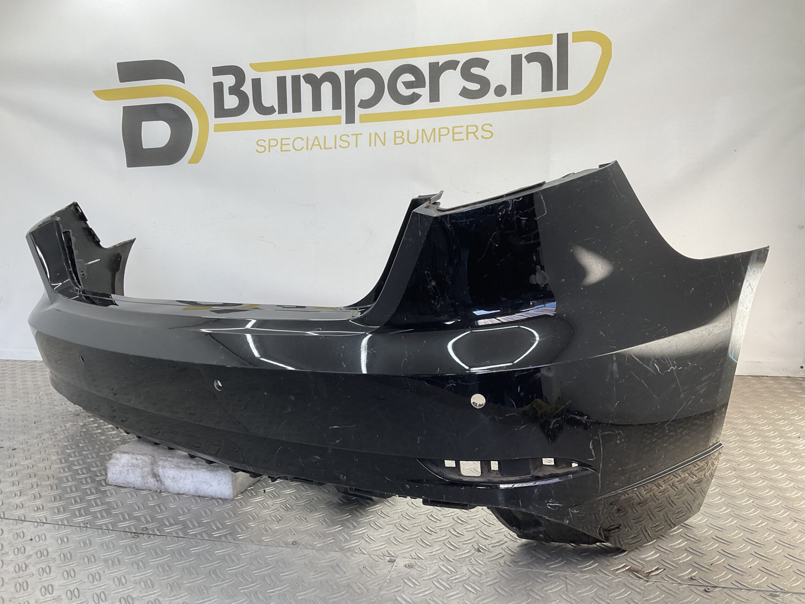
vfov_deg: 48.2
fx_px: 674
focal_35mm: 29
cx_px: 402
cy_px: 302
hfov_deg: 61.7
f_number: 1.8
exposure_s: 1/120
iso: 20
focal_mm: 3
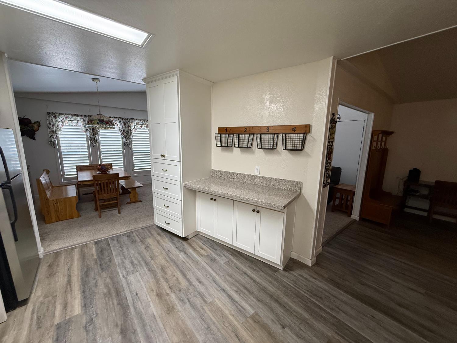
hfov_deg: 102.1
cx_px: 228
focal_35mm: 14
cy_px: 172
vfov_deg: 85.7
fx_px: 185
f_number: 2.2
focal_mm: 2.22
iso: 250
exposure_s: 1/60
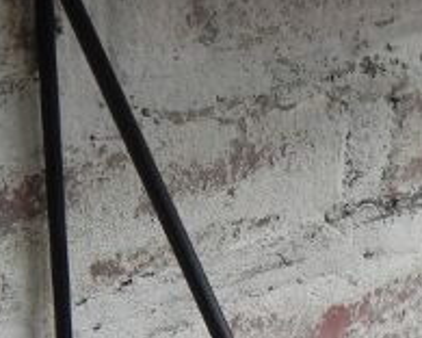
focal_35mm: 93
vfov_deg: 16.1
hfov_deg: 20.5
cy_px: 373
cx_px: 307
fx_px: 1162
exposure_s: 1/38.7
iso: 160
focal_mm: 5.2
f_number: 2.8
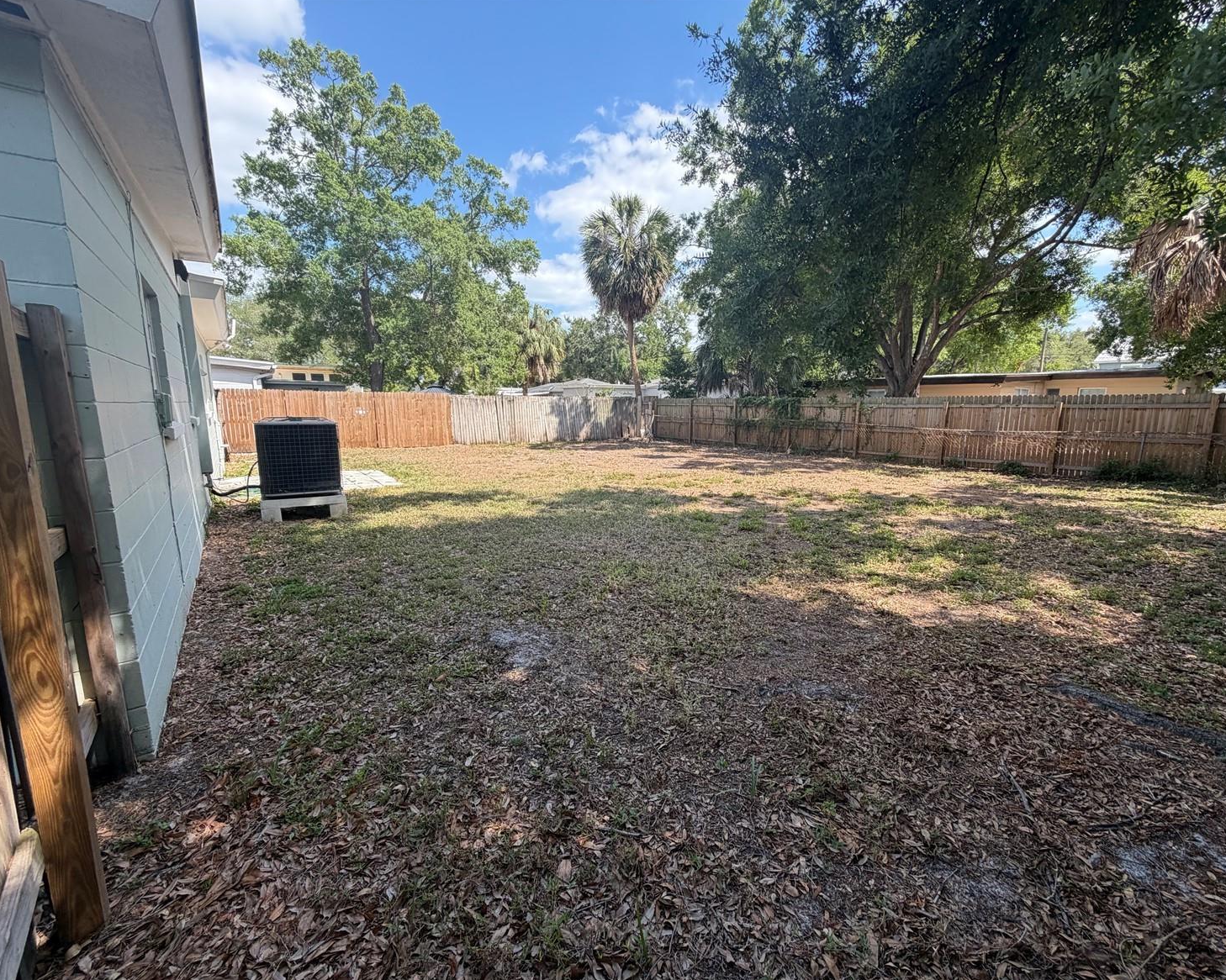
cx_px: 630
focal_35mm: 15
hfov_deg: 96.8
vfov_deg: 84.0
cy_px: 499
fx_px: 544
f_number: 2.2
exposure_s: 1/502
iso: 64
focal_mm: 2.22
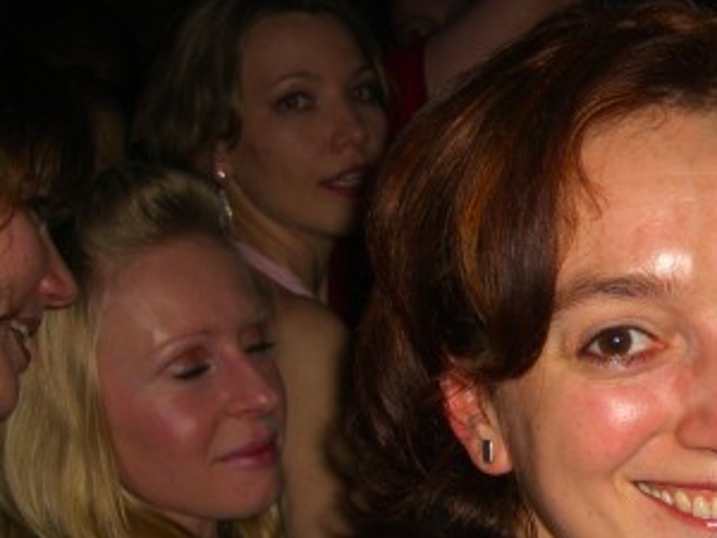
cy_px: 409
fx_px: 1574
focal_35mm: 76
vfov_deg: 19.2
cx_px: 617
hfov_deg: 25.0
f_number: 2.8
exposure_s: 1/60
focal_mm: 7.9
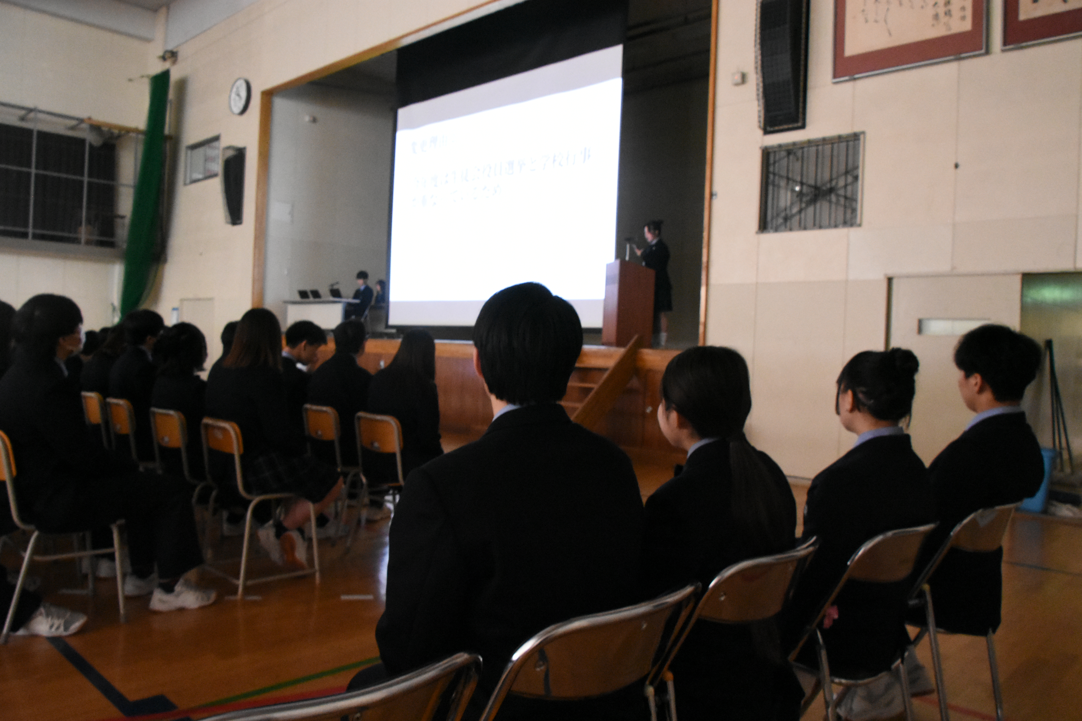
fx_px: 811
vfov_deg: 47.9
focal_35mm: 27
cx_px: 541
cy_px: 360
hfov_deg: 67.4
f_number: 6.3
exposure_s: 1/15
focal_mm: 18
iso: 6400
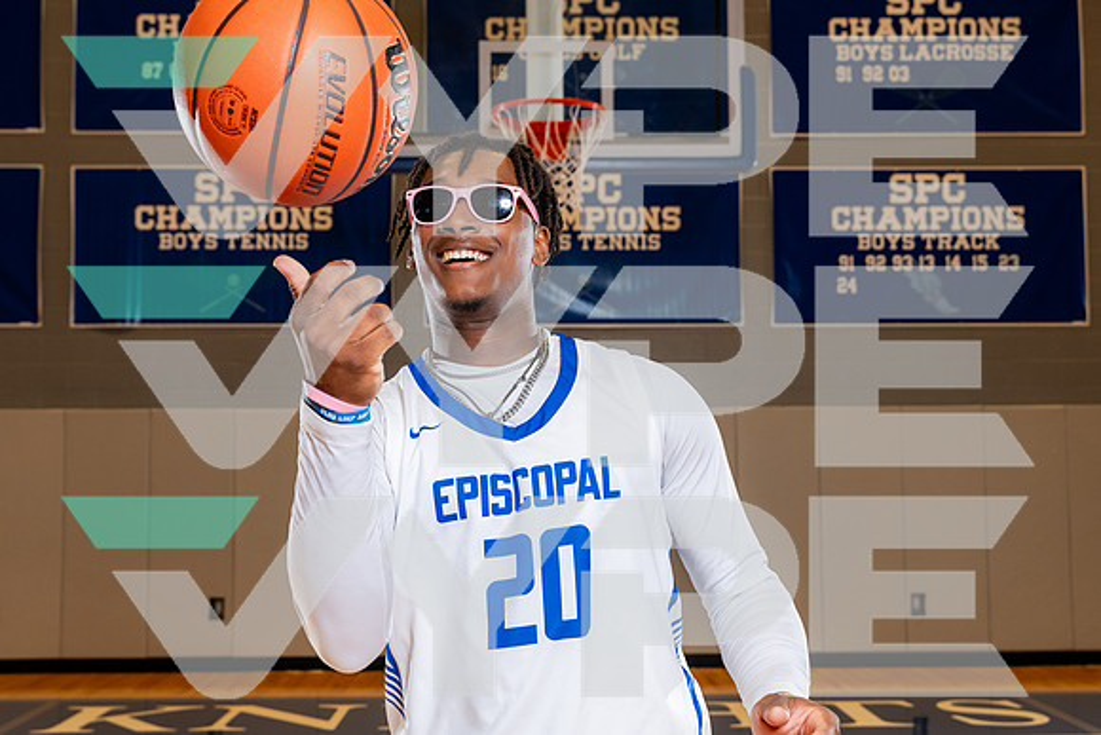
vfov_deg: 29.0
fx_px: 1418
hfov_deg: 42.4
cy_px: 368
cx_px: 550
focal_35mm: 46
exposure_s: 1/250
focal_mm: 43
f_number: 5.6
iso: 640
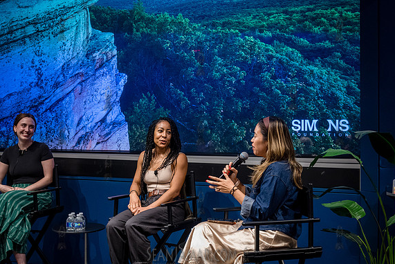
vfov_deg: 26.5
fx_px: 560
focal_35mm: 51
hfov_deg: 38.8
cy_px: 126
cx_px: 219
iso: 5000
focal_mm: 46
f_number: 4
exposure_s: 1/200
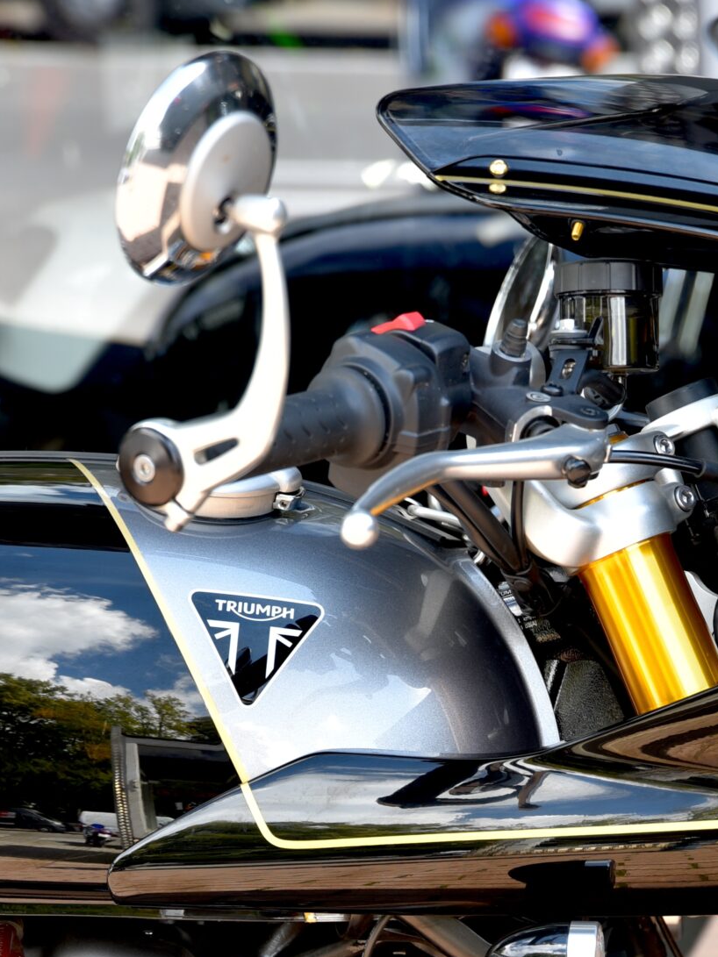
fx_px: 4370
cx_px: 609
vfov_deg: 12.3
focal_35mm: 158
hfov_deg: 9.4
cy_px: 996
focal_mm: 70
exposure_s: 1/80
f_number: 4.5
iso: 100
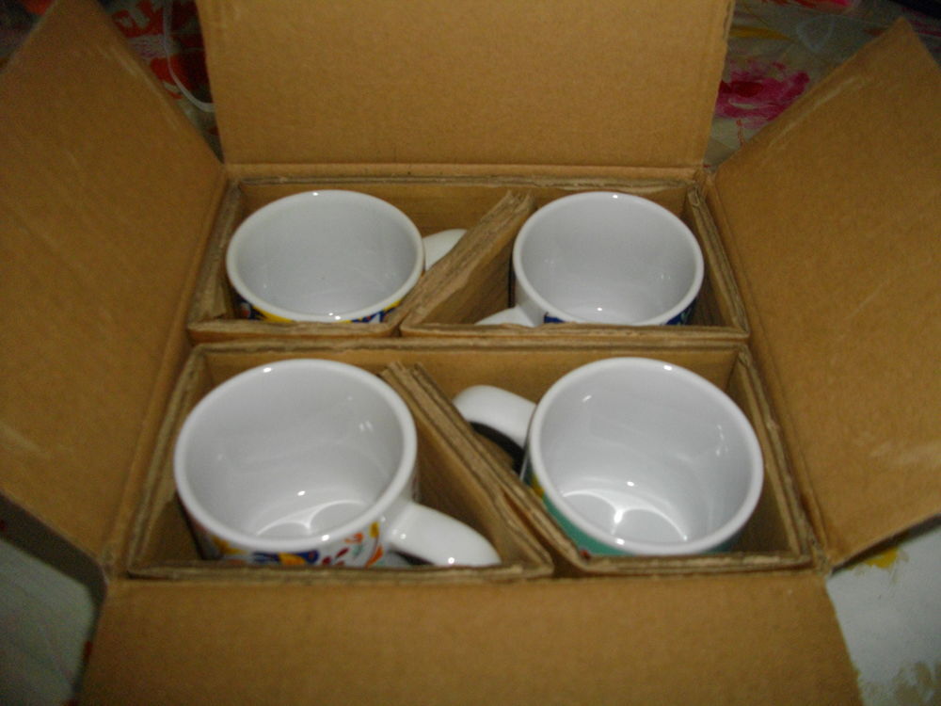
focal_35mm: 32
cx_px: 470
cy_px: 353
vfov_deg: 44.2
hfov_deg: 56.8
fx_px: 870
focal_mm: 5.7
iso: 200
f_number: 2.9
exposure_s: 1/50
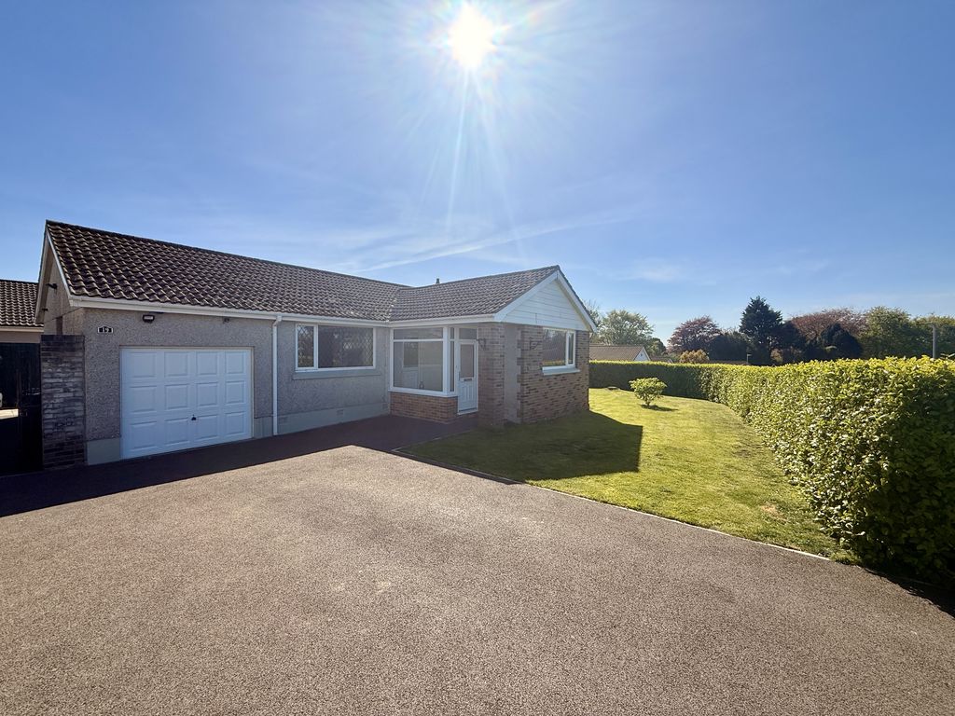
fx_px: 386
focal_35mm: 14
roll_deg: -0.2
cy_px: 358
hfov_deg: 102.1
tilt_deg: +0.0
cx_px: 478
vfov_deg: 85.7
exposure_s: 1/3289
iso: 50
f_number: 2.2
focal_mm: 2.22
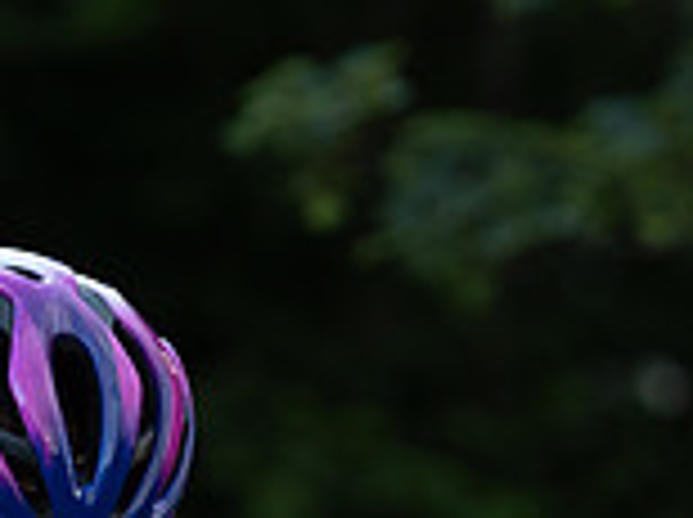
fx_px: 14692
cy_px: 406
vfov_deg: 2.0
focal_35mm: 735
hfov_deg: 2.7
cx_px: -177
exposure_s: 1/1000
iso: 1000
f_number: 3.5
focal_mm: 148
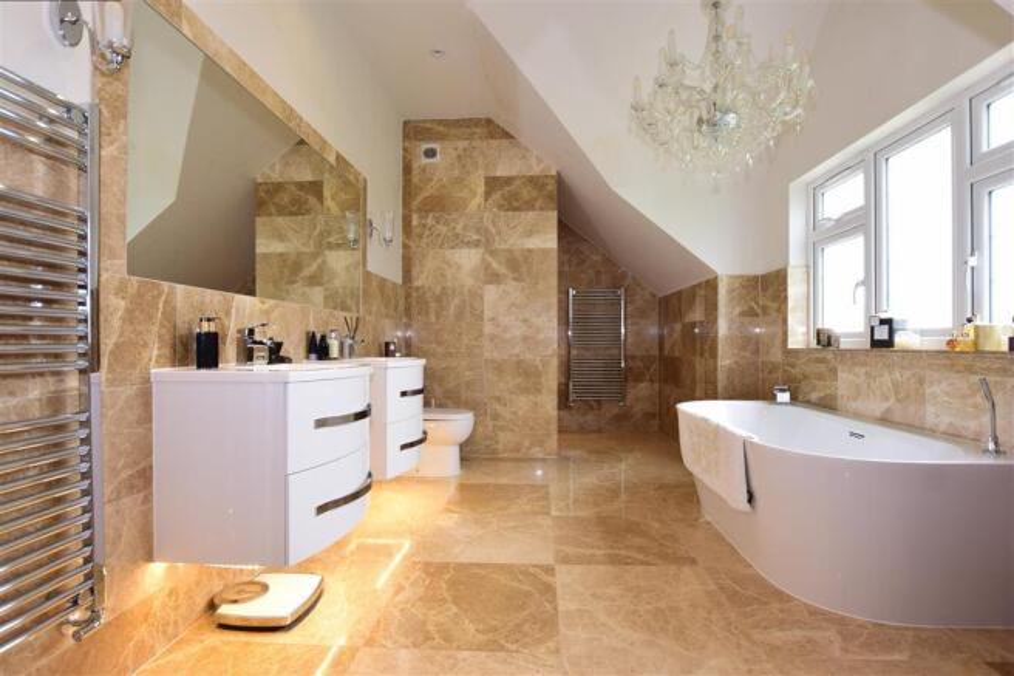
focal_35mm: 15
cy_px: 338
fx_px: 422
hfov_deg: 100.4
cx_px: 507
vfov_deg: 77.3
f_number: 5.6
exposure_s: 1/25
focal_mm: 10
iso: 400
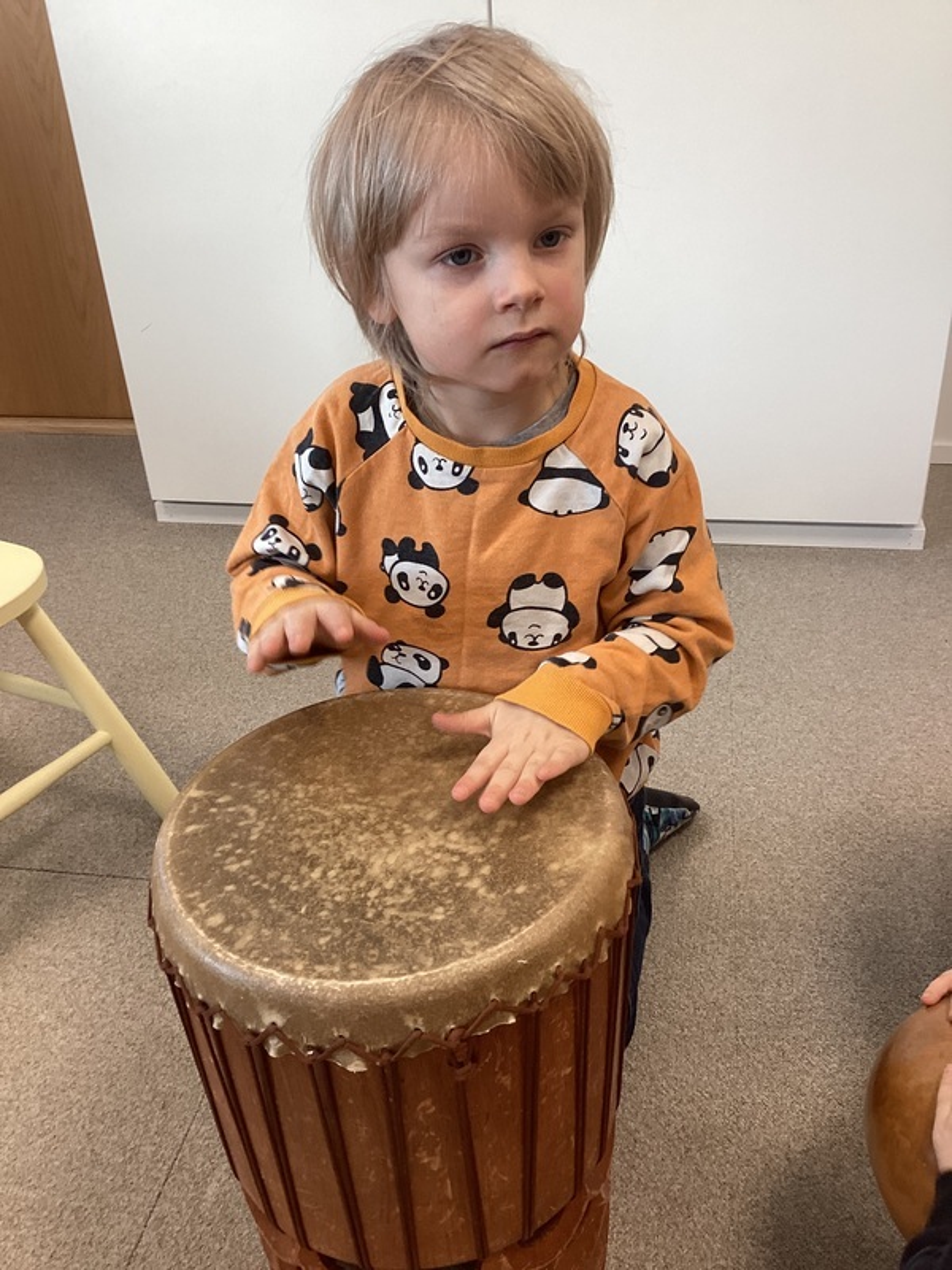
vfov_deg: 58.4
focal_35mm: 31
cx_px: 476
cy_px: 635
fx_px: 1137
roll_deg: +4.2
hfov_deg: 45.4
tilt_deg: -32.0
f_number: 2.4
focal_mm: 3.3
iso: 64
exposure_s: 1/50
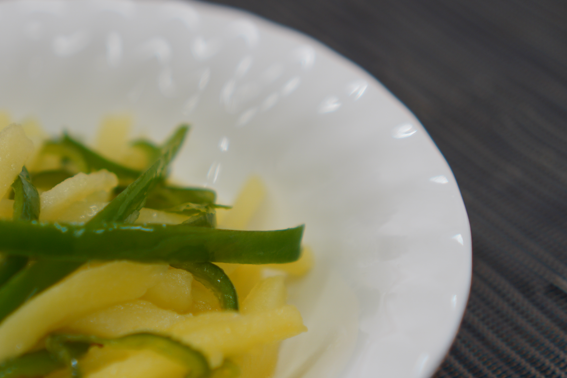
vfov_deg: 17.3
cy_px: 271
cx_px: 145
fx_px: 1240
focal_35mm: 79
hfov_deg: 25.5
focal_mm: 35
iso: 100
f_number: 2
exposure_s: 1/250
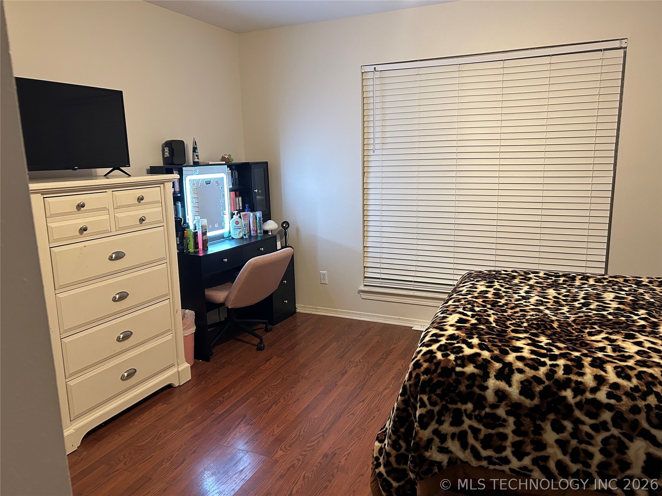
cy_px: 248
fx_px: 497
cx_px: 331
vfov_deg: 53.1
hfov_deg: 67.3
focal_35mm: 26
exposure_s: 1/60
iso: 320
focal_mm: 5.7
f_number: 1.5
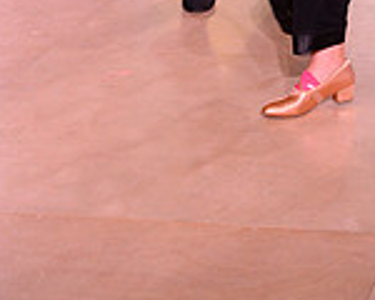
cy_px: -372
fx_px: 2209
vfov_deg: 7.4
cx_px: 319
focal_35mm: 199
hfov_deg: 9.7
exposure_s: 1/250
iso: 2500
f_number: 7.1
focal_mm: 55
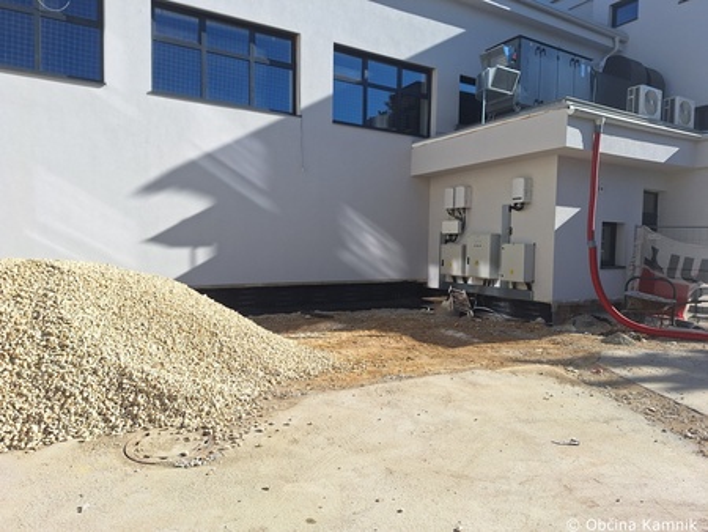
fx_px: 471
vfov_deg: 58.9
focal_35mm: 23
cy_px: 266
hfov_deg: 73.9
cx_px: 354
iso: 40
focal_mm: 5.54
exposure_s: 1/2088
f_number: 1.8
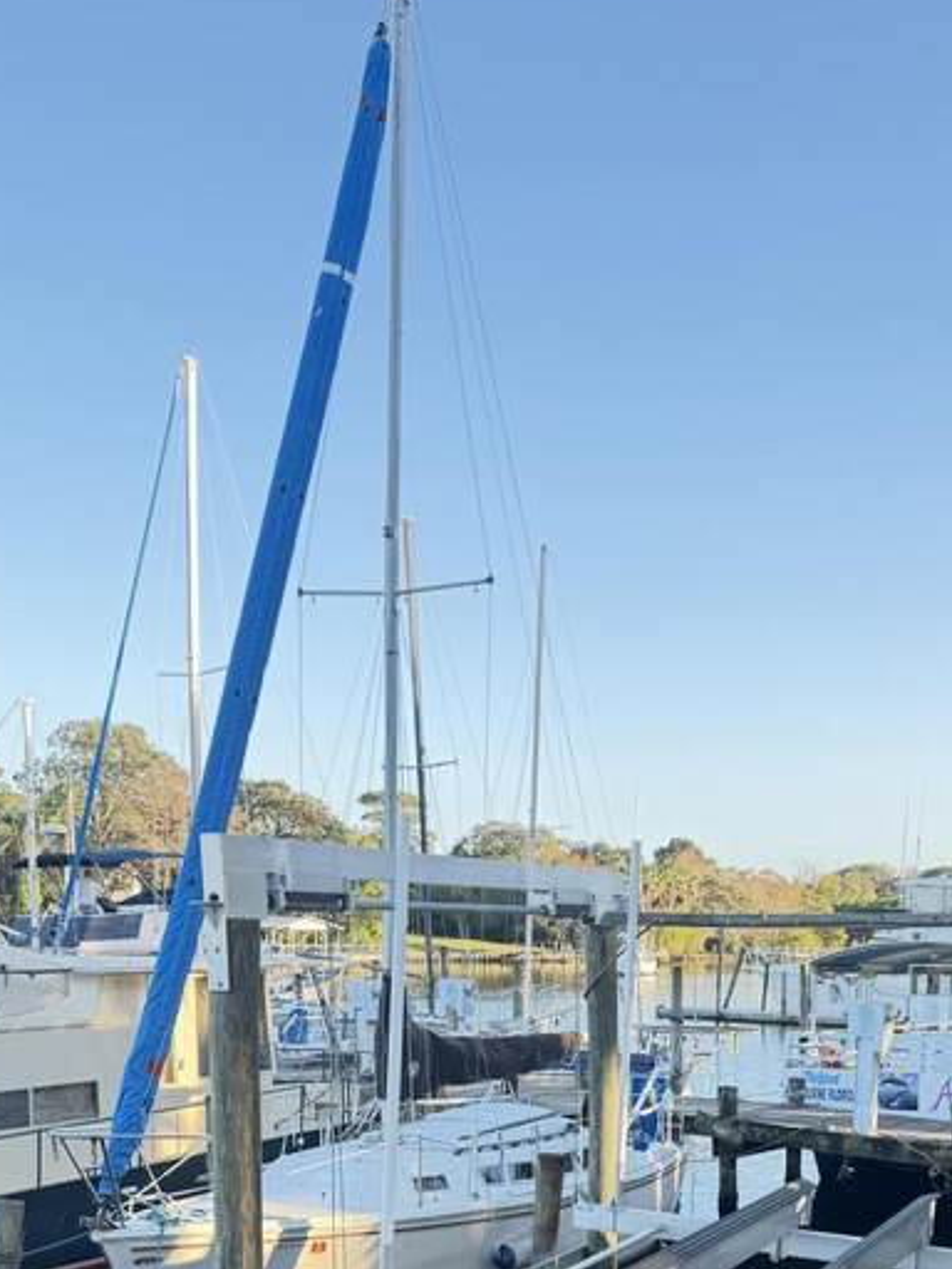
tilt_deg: -6.5
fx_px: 1650
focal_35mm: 45
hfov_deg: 32.0
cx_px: 620
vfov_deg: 39.4
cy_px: 1113
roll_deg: -0.5
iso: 80
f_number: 1.78
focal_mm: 6.76
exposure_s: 1/286
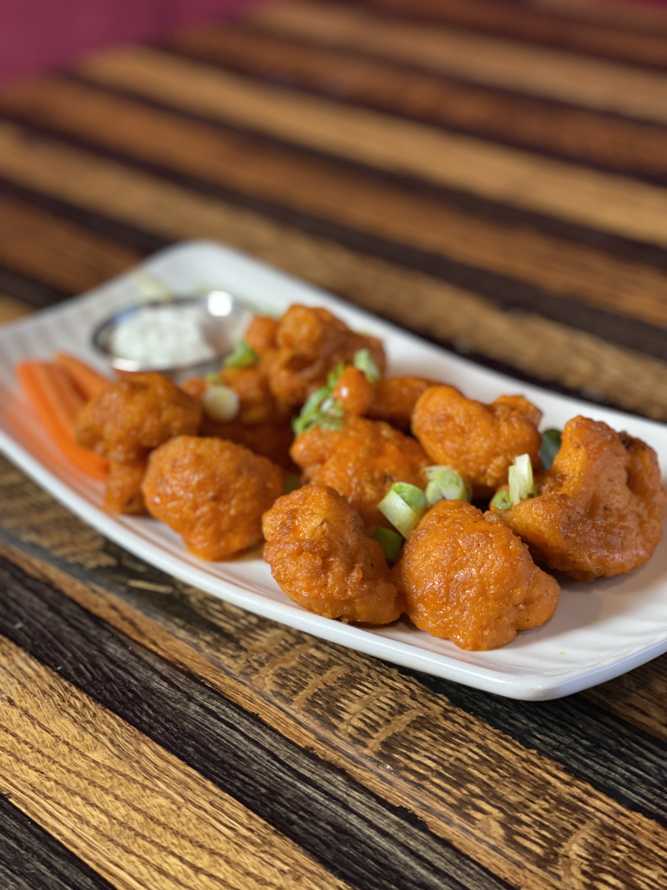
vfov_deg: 30.3
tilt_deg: -29.6
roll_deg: +5.5
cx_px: 334
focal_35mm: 64
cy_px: 445
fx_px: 1644
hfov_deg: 22.9
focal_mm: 7.5
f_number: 2.2
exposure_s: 1/40
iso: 250
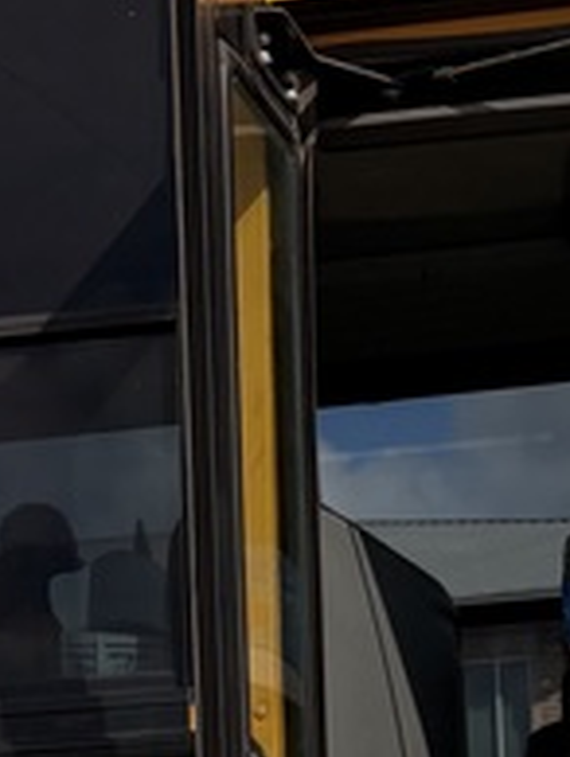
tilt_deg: -3.4
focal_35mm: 137
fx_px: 3001
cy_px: 1331
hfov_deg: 10.7
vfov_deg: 13.1
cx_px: 578
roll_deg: +2.3
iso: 50
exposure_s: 1/4329
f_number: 1.6
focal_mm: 5.96
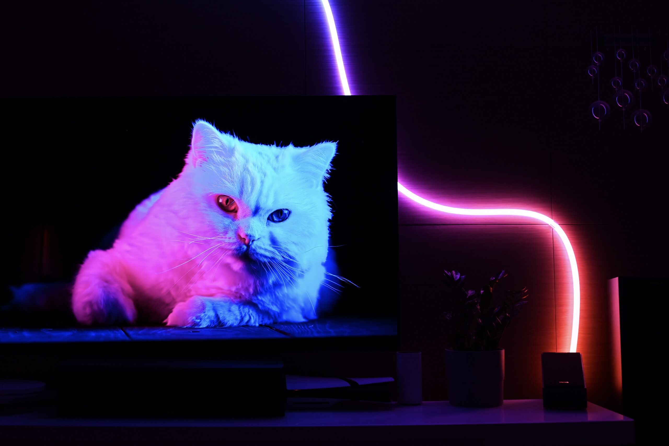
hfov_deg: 54.4
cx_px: 334
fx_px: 651
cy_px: 223
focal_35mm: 35
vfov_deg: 37.9
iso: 800
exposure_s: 1/160
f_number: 4
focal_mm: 35
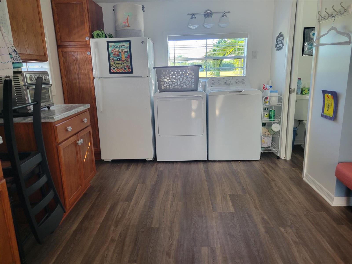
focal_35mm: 26
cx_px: 176
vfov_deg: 53.1
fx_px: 264
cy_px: 132
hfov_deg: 67.3
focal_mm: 5.4
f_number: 1.8
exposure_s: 1/120
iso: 200
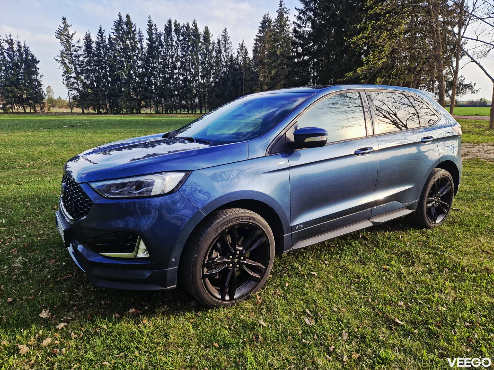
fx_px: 328
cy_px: 185
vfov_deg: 58.9
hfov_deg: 73.9
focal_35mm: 23
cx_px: 247
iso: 50
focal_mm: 5.4
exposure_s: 1/507
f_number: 1.8
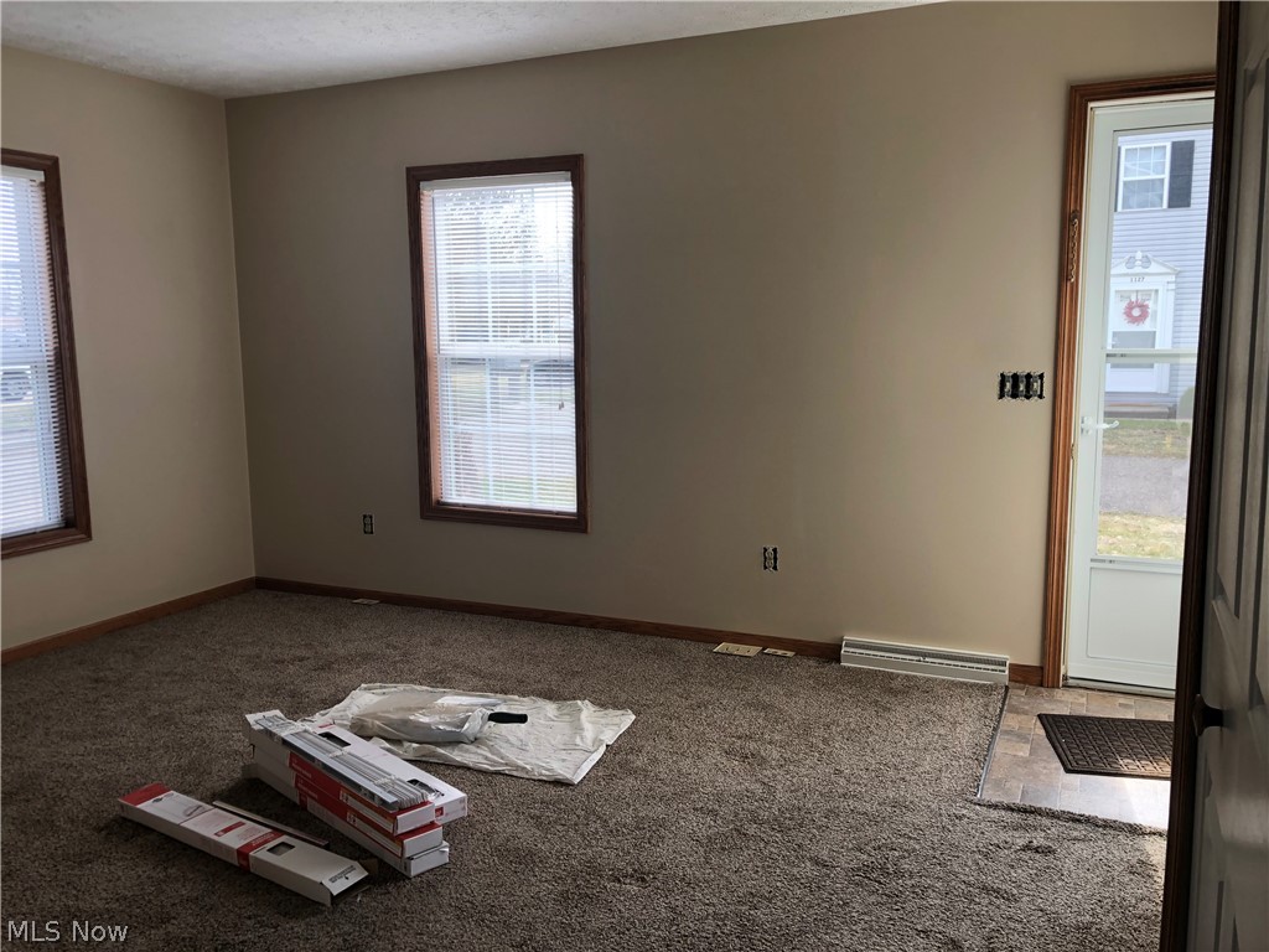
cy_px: 476
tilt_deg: -8.3
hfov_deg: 63.4
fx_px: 1026
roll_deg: +1.6
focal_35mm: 28
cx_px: 634
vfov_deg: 49.7
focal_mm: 3.99
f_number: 1.8
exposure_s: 1/120
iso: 25
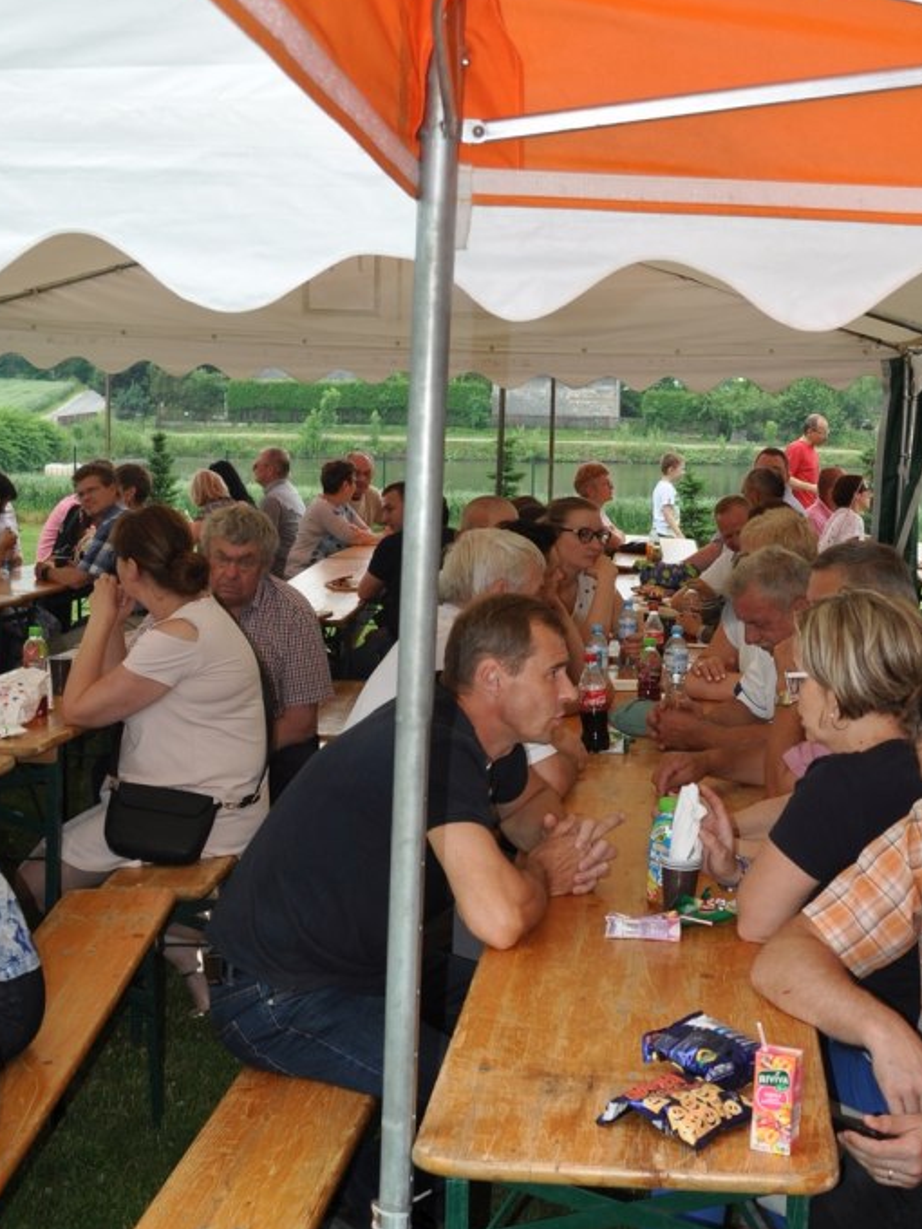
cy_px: 711
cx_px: 614
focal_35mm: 56
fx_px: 1989
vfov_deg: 34.3
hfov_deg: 26.0
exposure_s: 1/200
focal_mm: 22
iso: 200
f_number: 5.6
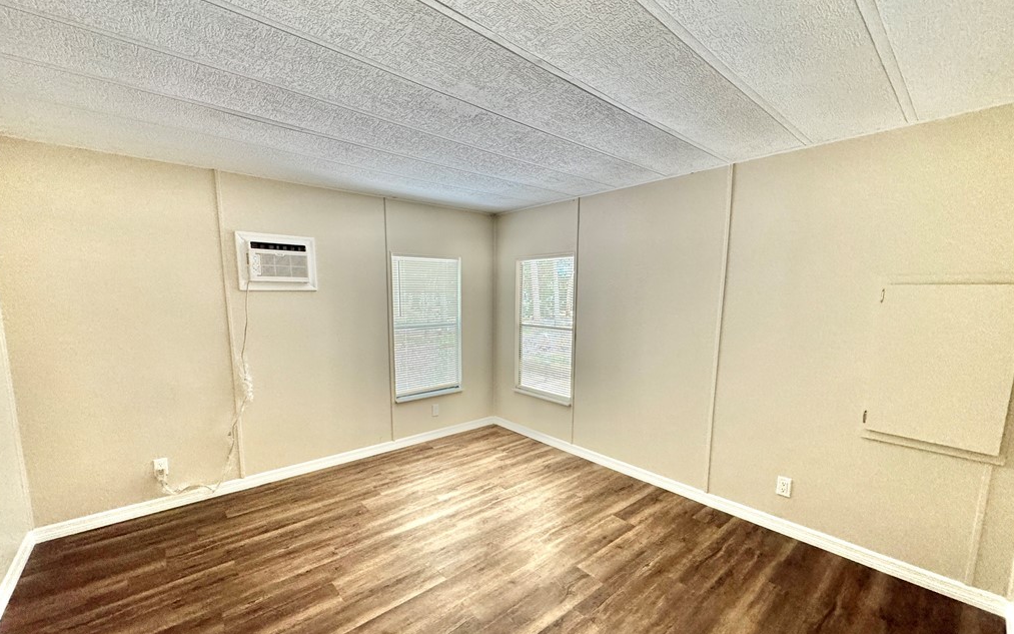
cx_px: 502
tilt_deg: -7.3
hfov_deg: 101.5
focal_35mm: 15
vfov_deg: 74.6
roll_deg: -1.2
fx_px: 414
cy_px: 350
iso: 250
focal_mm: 2.22
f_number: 2.2
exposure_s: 1/120
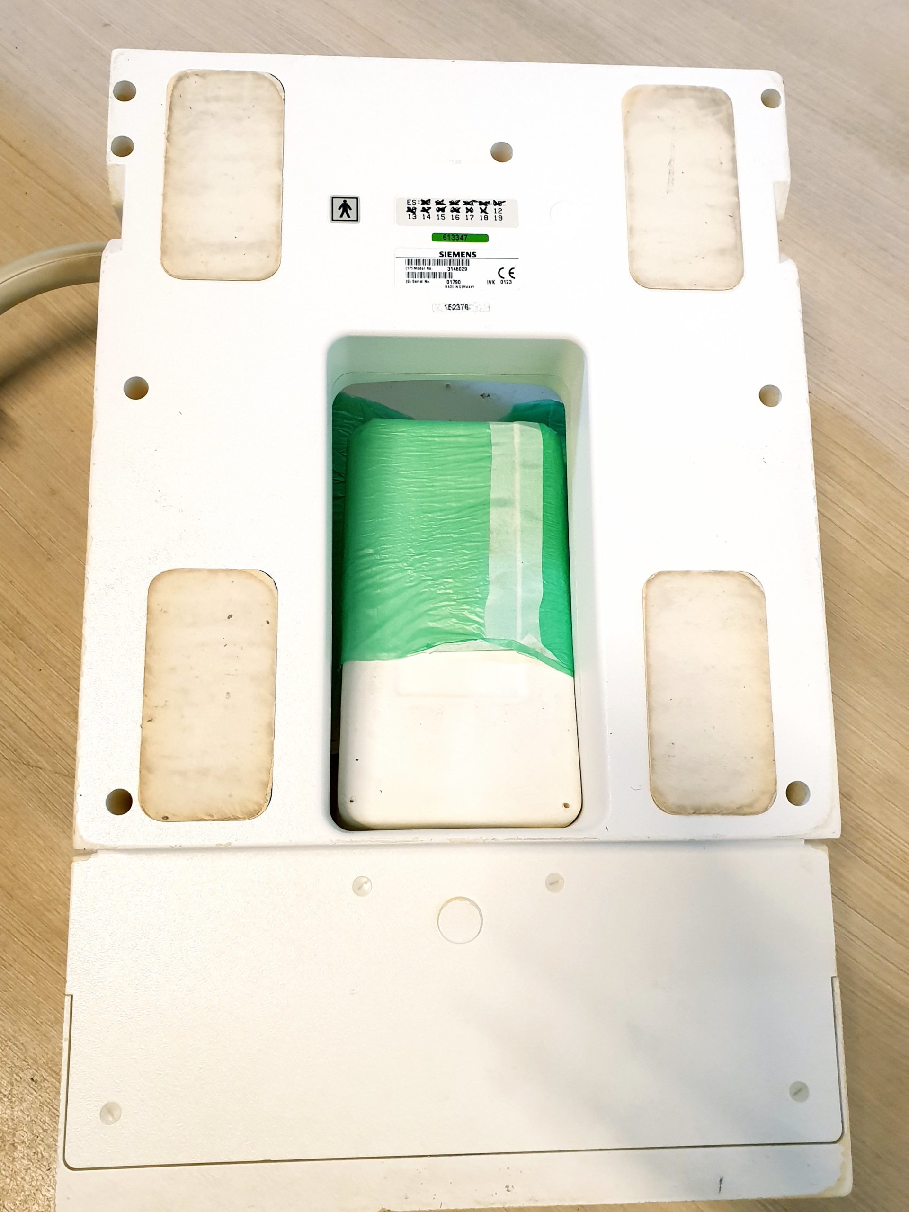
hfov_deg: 53.1
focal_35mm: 26
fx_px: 910
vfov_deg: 67.3
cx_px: 454
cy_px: 606
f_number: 2.4
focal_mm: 4.3
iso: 200
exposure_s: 1/50
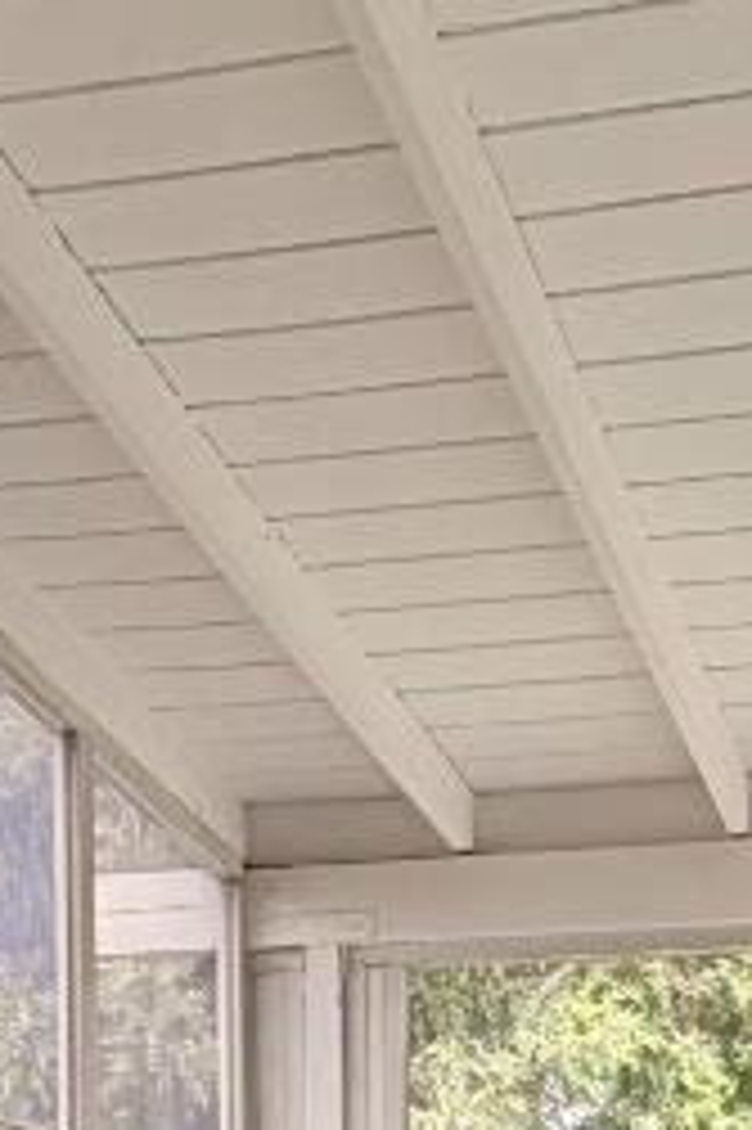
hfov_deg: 15.7
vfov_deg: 21.1
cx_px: 464
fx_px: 2730
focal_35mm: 87
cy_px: 1488
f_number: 2.2
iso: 80
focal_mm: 2.22
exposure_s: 1/121
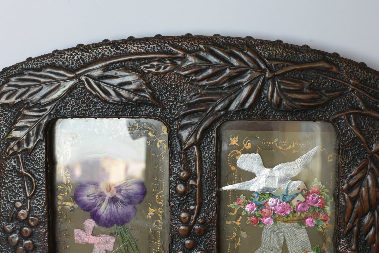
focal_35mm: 52
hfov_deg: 37.9
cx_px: 190
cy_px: 126
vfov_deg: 25.8
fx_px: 553
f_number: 8
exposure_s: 1/6
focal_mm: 35
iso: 100
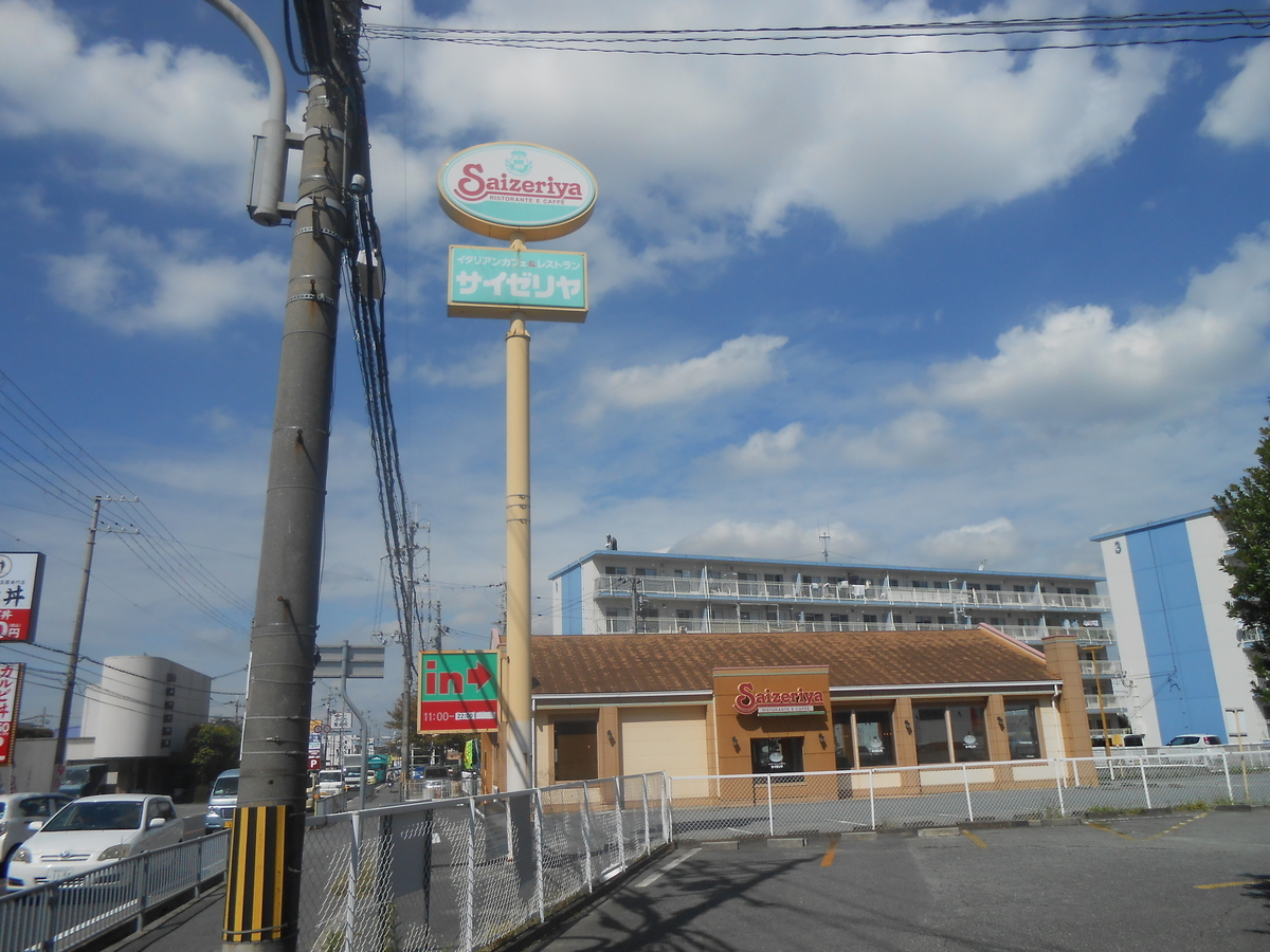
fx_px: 954
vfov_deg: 53.1
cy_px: 476
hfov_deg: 67.3
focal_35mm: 26
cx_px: 635
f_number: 11.5
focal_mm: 4.6
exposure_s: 1/250
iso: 100
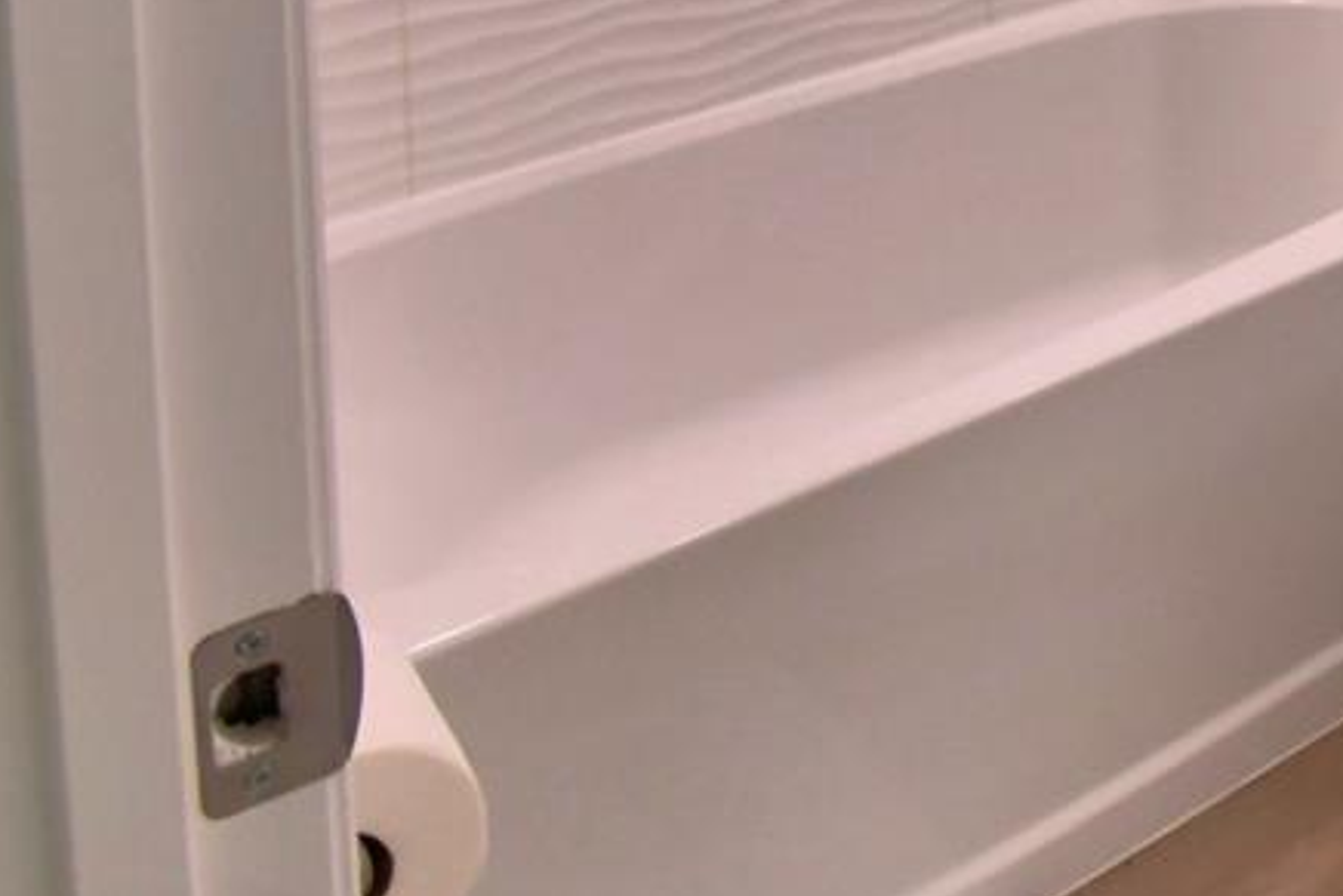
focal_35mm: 55
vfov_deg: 19.8
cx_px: 1611
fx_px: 2052
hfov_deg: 30.7
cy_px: -597
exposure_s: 1/125
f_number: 4.5
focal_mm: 10
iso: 400
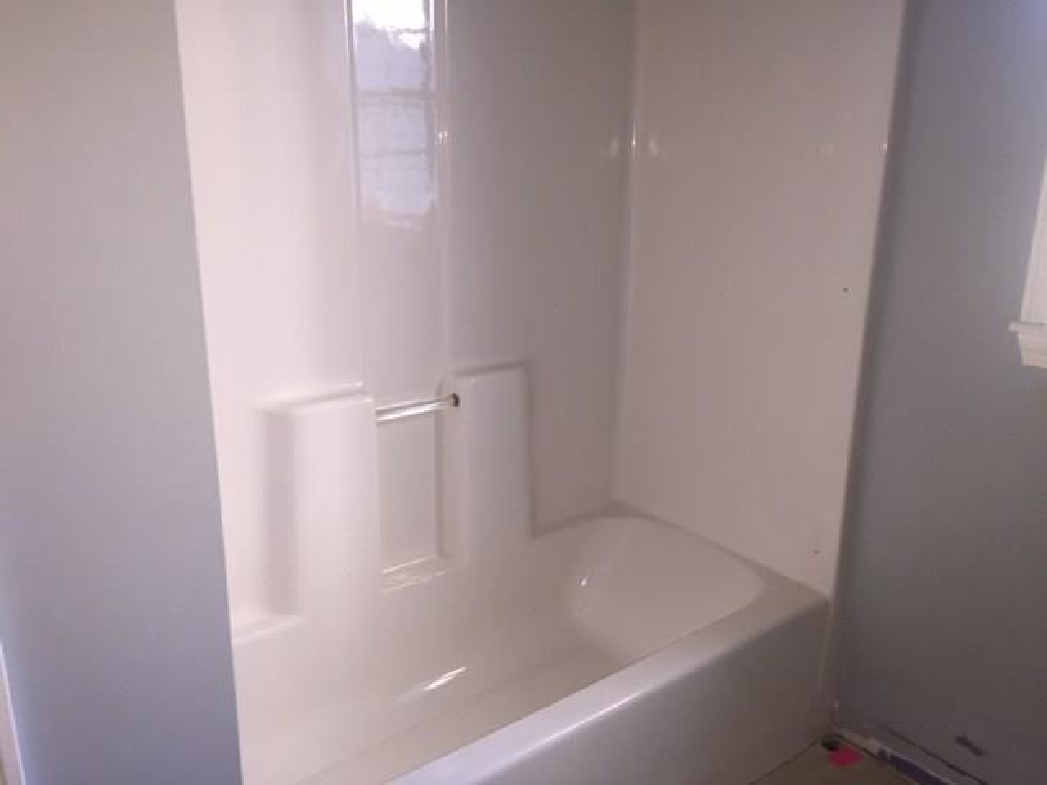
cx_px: 524
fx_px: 877
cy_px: 392
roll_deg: -1.0
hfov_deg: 61.7
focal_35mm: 29
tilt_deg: -16.0
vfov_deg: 48.2
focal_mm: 4.15
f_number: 2.2
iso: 64
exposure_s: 1/30
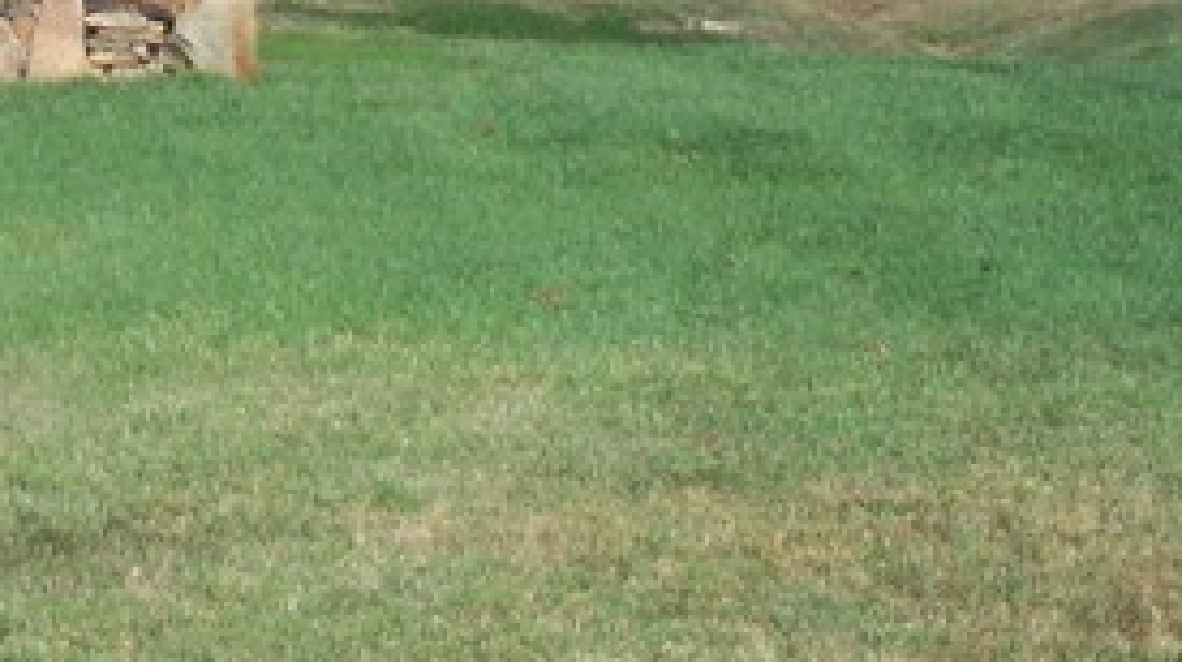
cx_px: 99
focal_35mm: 193
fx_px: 6043
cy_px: -211
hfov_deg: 11.1
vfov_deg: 6.2
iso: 64
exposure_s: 1/500
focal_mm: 12.4
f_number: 4.2
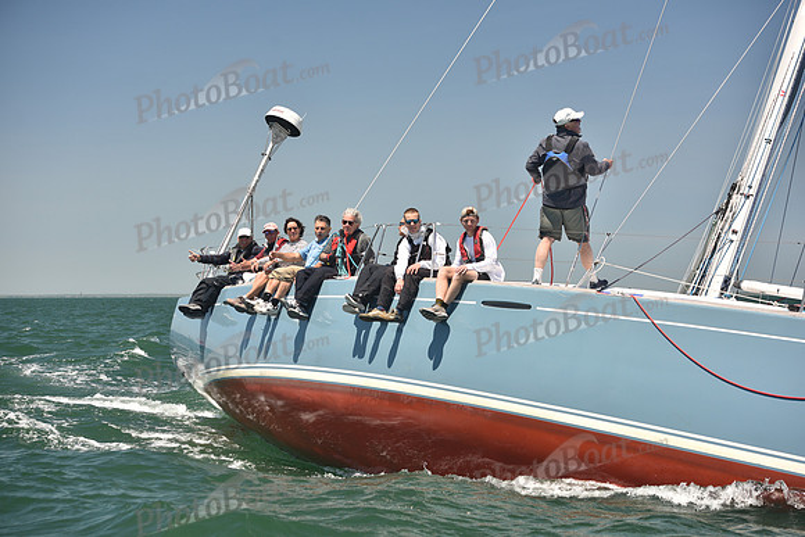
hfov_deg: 28.8
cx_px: 402
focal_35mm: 70
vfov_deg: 19.5
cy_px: 268
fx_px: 1566
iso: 250
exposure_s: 1/800
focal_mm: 70
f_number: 4.5
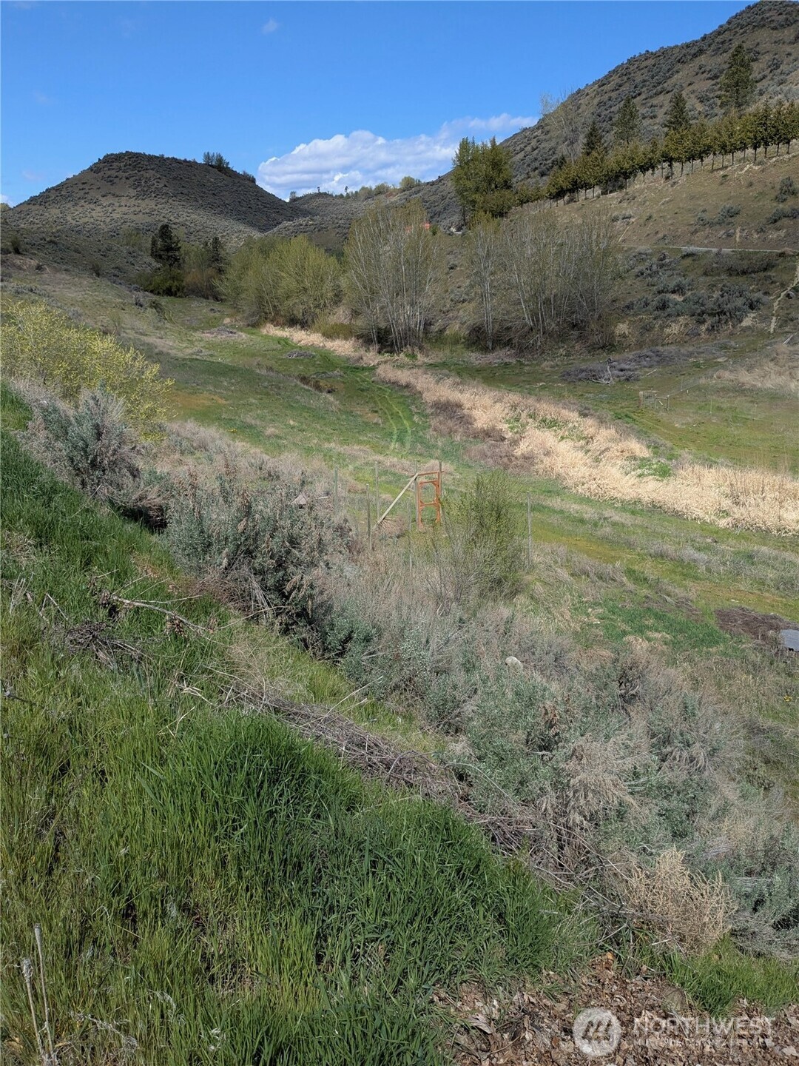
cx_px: 400
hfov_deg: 51.4
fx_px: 831
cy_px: 533
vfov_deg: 65.3
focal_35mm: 27
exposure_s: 1/3891
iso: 63
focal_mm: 4.38
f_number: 1.73
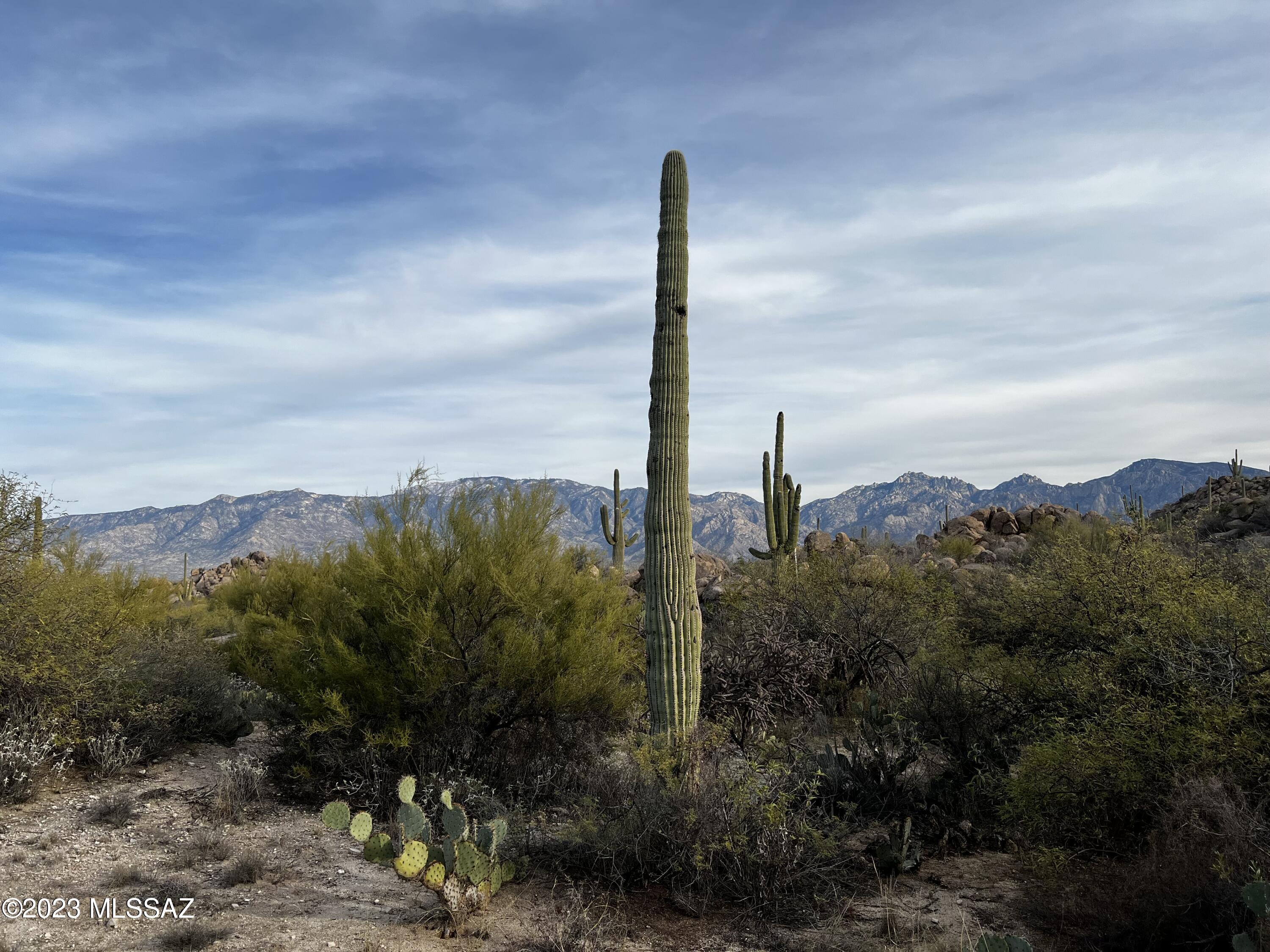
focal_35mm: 26
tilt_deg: +5.4
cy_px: 476
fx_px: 954
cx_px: 635
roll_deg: +1.4
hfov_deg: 67.3
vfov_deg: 53.1
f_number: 1.5
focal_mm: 5.7
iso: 50
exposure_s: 1/3831
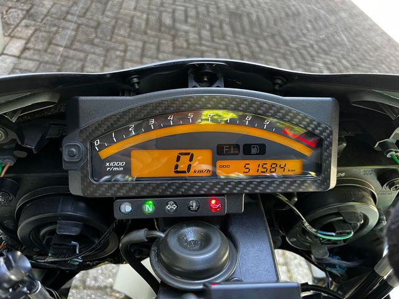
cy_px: 150
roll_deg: -21.2
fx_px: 300
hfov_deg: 67.3
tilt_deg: -43.3
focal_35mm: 26
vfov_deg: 53.1
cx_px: 200
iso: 160
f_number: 1.6
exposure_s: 1/60
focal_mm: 5.1
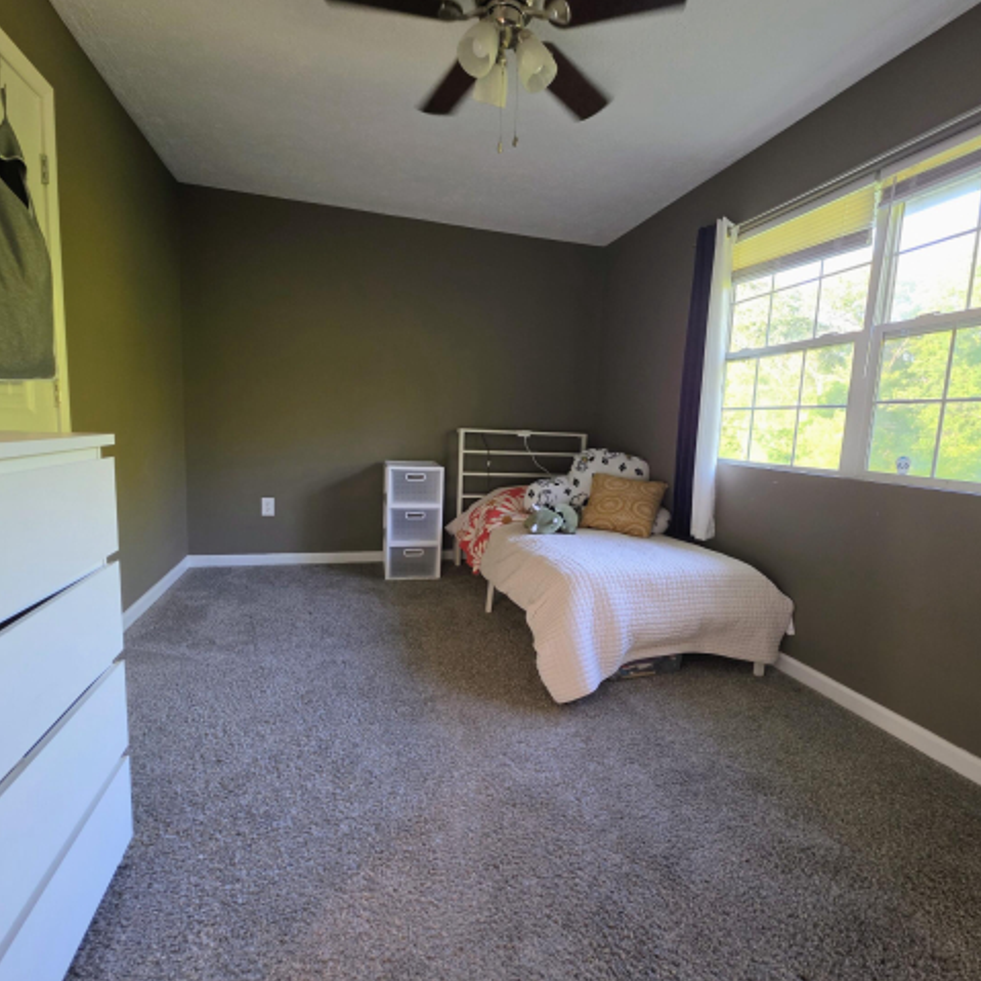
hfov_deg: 87.4
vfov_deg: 87.4
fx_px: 513
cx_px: 499
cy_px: 498
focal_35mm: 16
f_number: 1.9
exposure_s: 1/60
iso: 160
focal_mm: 2.2
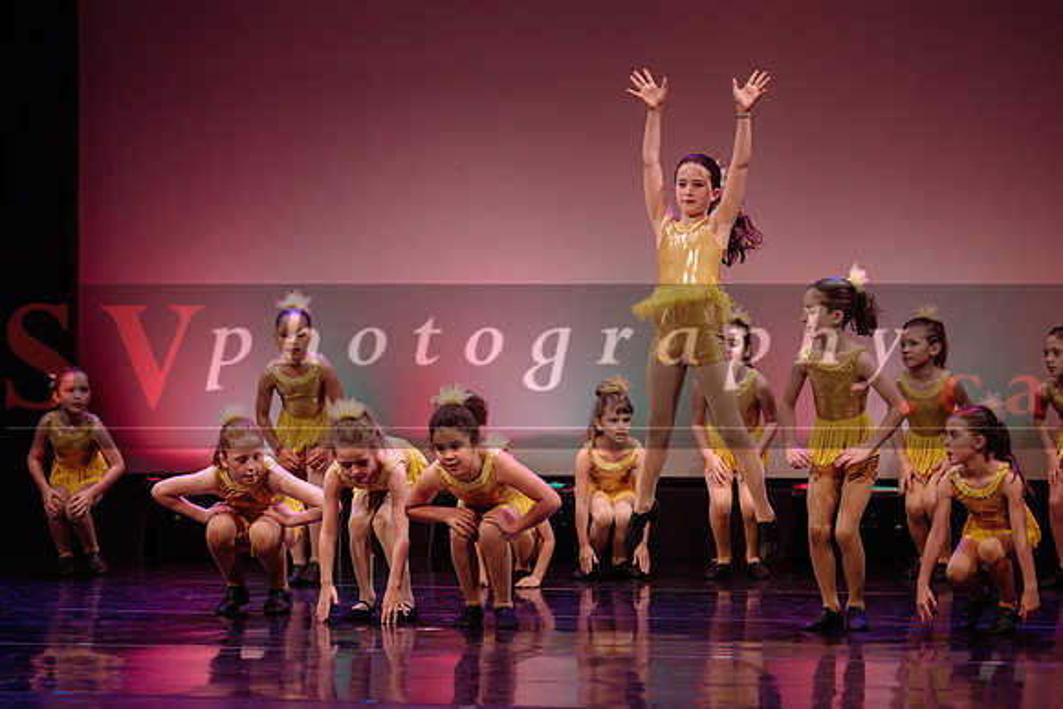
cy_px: 335
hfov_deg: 14.9
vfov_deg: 10.0
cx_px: 487
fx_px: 4064
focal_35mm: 138
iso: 1600
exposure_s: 1/320
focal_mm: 125
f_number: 2.8
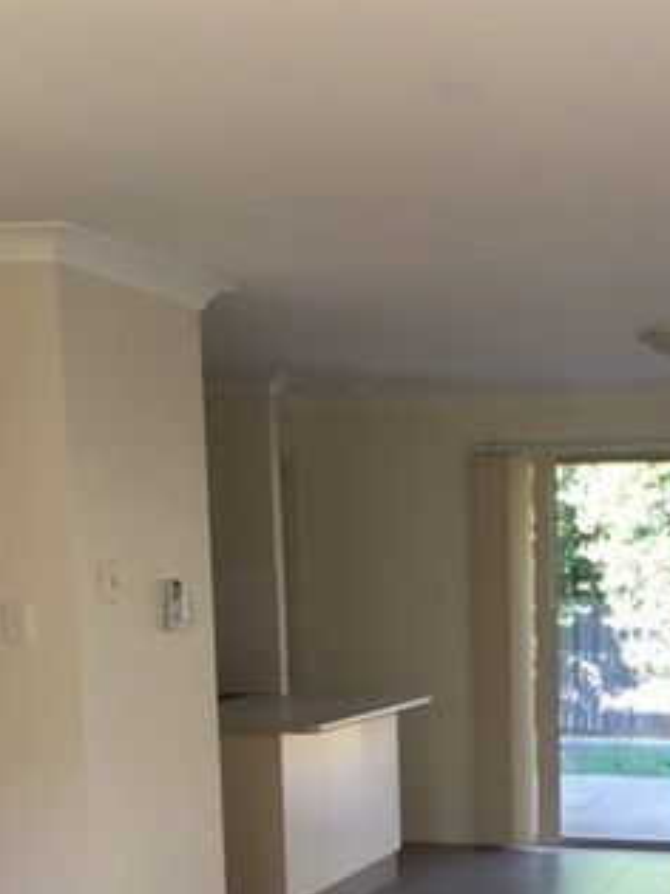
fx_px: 1524
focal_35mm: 59
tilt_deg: -8.1
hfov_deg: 24.1
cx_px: 610
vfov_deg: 31.0
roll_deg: -0.9
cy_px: 832
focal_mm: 4.15
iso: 32
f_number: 2.2
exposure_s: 1/33
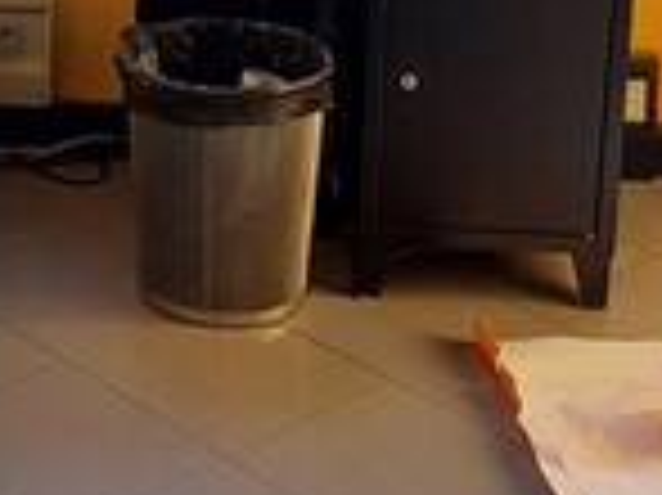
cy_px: -158
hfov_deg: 19.5
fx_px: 1873
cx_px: 9
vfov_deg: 14.4
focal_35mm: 98
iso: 64
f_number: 1.8
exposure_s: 1/50
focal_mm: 5.23
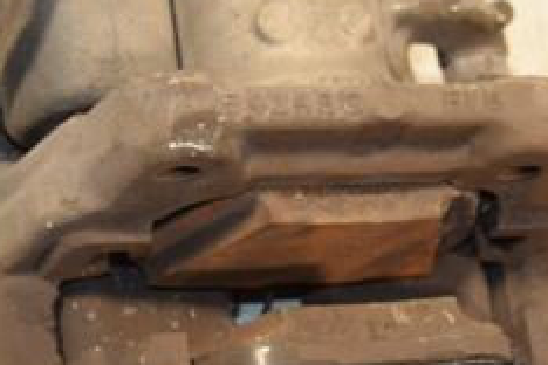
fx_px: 2344
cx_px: 241
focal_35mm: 154
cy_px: 145
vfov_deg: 8.9
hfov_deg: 13.3
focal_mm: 40
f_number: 5.6
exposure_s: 1/200
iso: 800
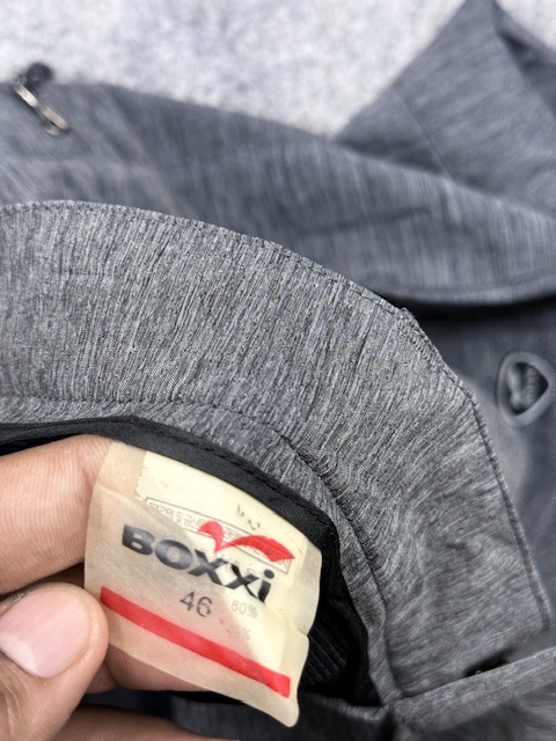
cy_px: 370
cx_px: 278
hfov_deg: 30.3
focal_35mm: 48
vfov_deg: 39.7
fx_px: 1028
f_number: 1.78
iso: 100
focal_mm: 6.76
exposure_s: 1/100
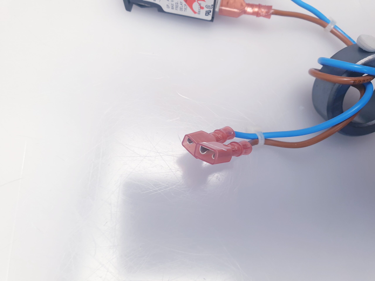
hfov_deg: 67.3
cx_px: 188
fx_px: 282
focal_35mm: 26
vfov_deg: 53.1
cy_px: 140
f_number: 2.4
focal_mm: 4.3
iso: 80
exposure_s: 1/50
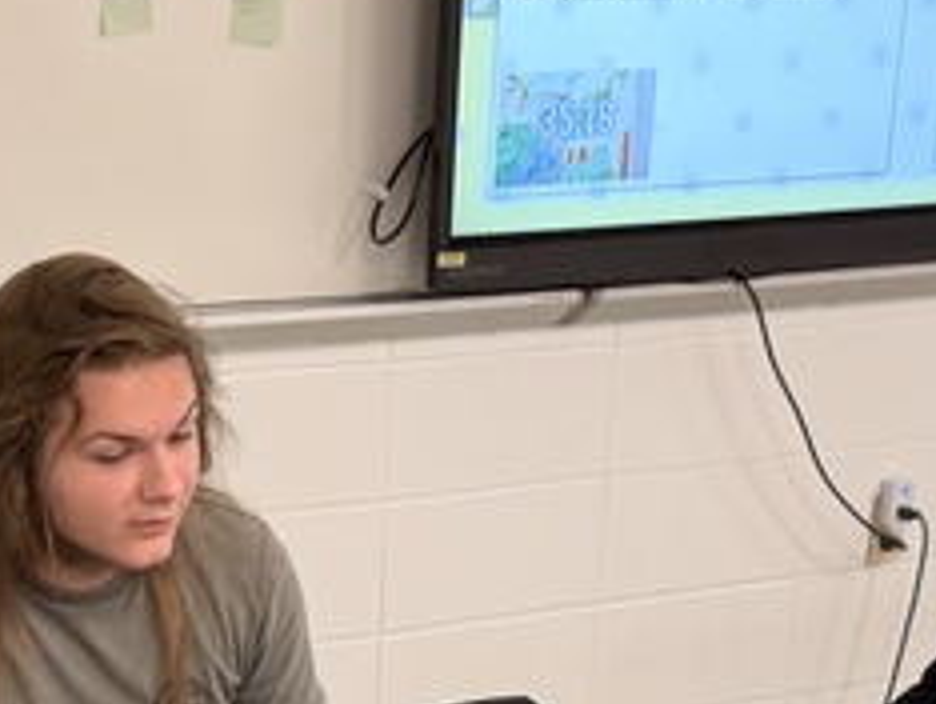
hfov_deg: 18.6
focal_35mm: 105
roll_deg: -1.3
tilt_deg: -21.8
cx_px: 272
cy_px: 900
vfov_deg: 13.6
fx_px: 2842
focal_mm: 6.76
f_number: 1.78
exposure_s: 1/60
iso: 160
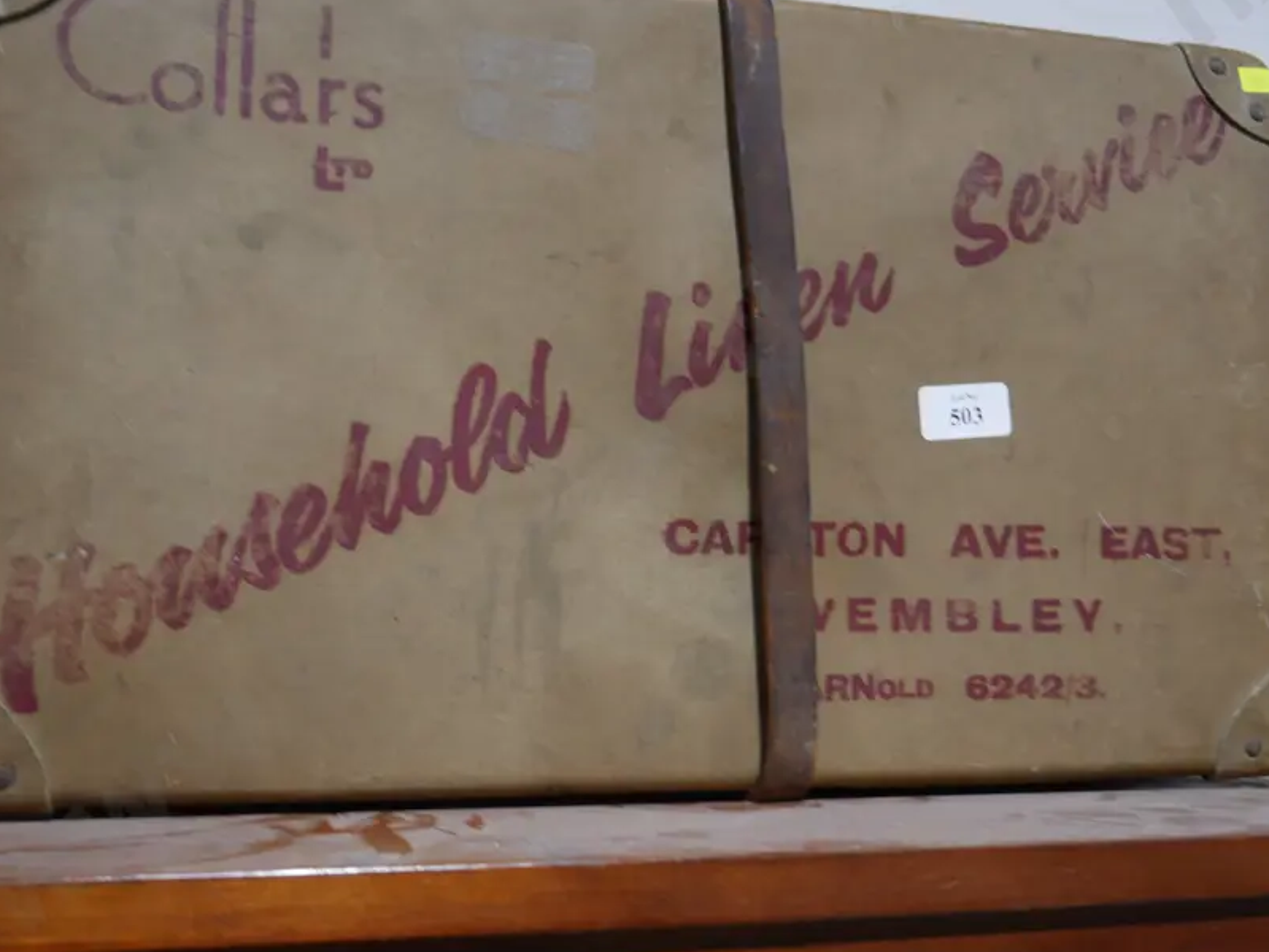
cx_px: 640
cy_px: 426
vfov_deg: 35.1
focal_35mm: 41
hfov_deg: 45.8
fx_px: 1504
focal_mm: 16
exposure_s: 1/60
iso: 640
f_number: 3.6
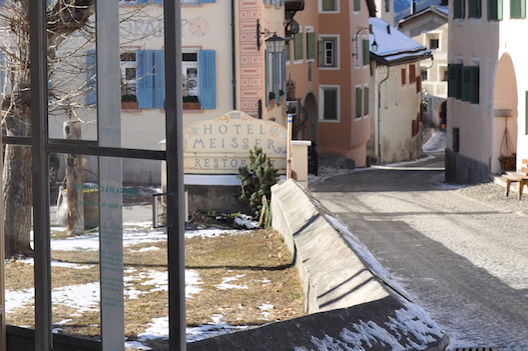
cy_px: 44
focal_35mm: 85
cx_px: 145
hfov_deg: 23.7
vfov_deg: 15.8
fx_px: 1247
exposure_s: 1/640
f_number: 5.6
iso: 200
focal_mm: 25
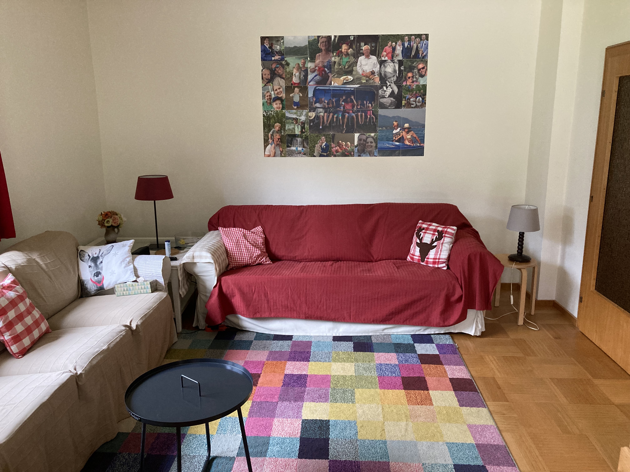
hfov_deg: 63.4
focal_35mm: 28
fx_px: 510
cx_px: 315
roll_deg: +0.3
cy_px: 236
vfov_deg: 49.7
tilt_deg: -12.4
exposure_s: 1/57
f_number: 1.8
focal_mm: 3.99
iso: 320
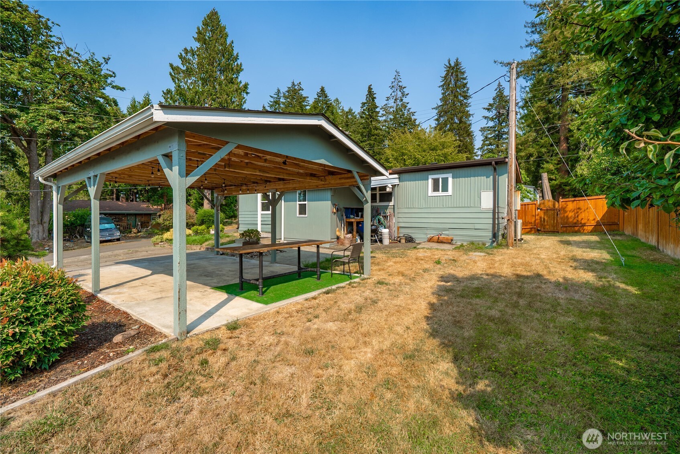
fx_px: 265
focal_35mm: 14
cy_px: 227
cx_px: 340
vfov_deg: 81.3
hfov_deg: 104.2
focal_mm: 14
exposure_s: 1/125
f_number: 7.1
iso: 80
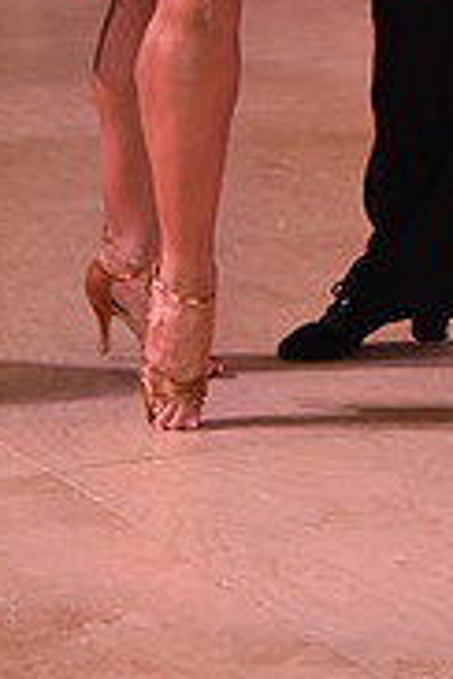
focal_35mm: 196
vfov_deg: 10.1
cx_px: 310
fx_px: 3699
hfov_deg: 7.0
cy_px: -375
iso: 2500
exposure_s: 1/320
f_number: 6.3
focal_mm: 62
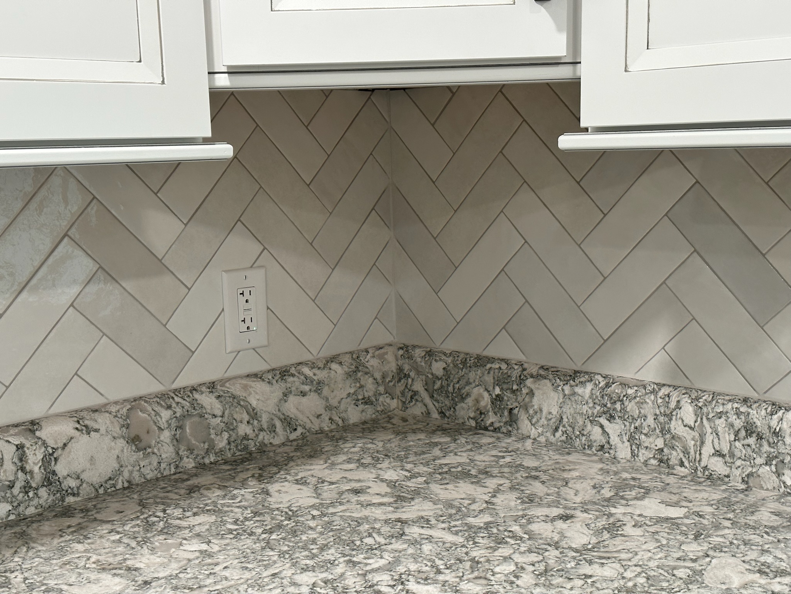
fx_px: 1097
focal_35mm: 48
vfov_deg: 30.3
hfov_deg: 39.7
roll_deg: +1.3
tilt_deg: -8.5
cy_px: 297
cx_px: 396
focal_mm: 6.86
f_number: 1.78
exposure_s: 1/60
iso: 125
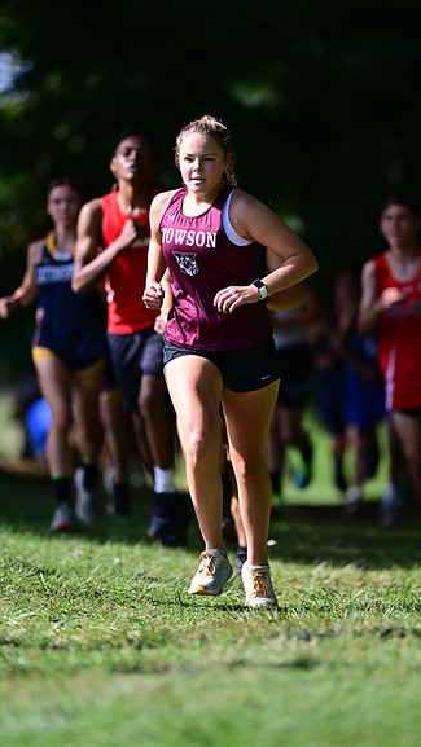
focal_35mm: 316
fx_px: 6265
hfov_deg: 3.8
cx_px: 208
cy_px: 373
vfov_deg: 6.8
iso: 250
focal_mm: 300
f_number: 2.8
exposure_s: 1/2500
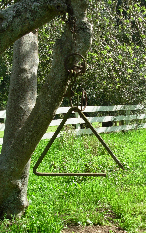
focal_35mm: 59
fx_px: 376
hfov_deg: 22.0
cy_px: 121
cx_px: 68
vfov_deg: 34.5
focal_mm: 6.3
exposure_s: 1/304
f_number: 2.9
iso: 50
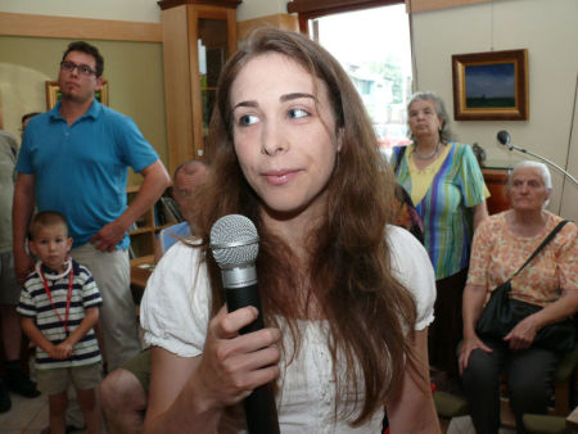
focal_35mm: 35
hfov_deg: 52.6
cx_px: 289
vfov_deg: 40.7
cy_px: 217
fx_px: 585
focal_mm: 7.4
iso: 100
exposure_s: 1/30
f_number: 4
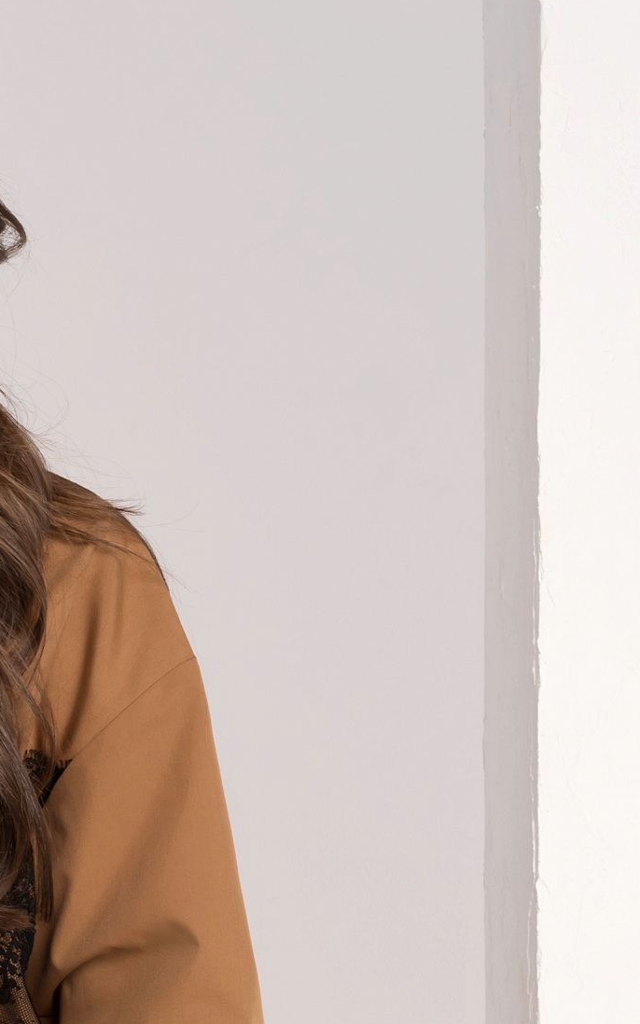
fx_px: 5053
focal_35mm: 181
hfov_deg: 7.2
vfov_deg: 11.5
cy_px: 972
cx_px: -261
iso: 160
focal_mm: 50
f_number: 11
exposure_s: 1/160
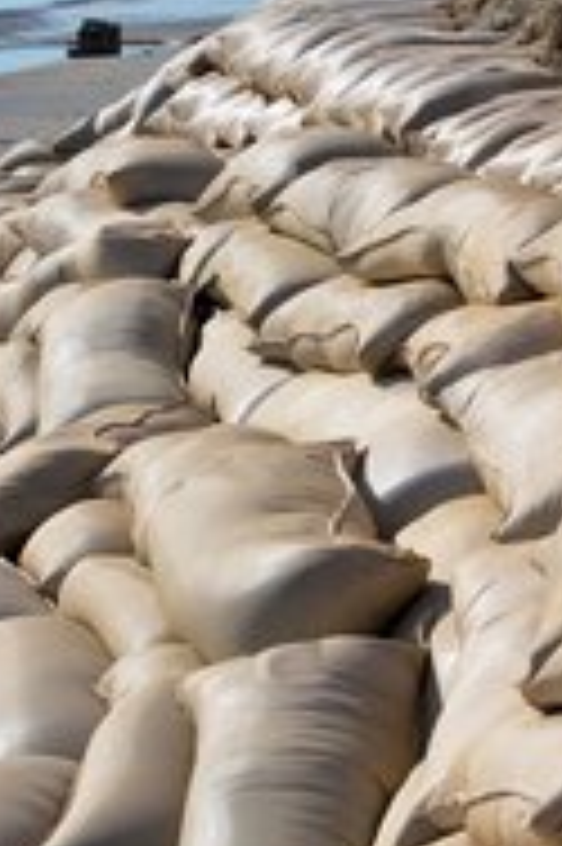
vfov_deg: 7.6
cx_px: 189
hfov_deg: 5.1
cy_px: 342
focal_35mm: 270
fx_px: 6338
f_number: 8
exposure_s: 1/1000
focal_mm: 75
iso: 160
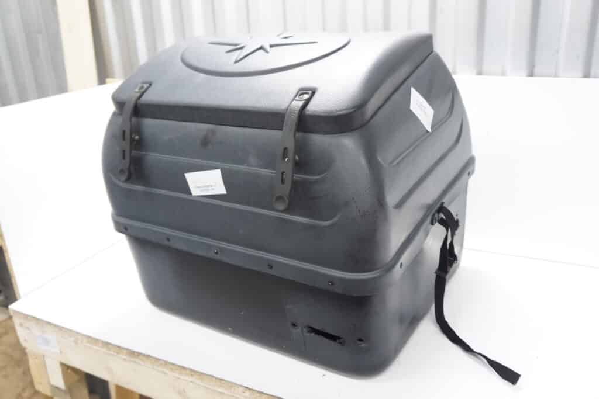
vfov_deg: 43.6
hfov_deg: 61.9
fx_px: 499
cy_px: 200
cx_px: 300
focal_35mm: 30
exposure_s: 1/60
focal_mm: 20
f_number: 4
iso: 1000
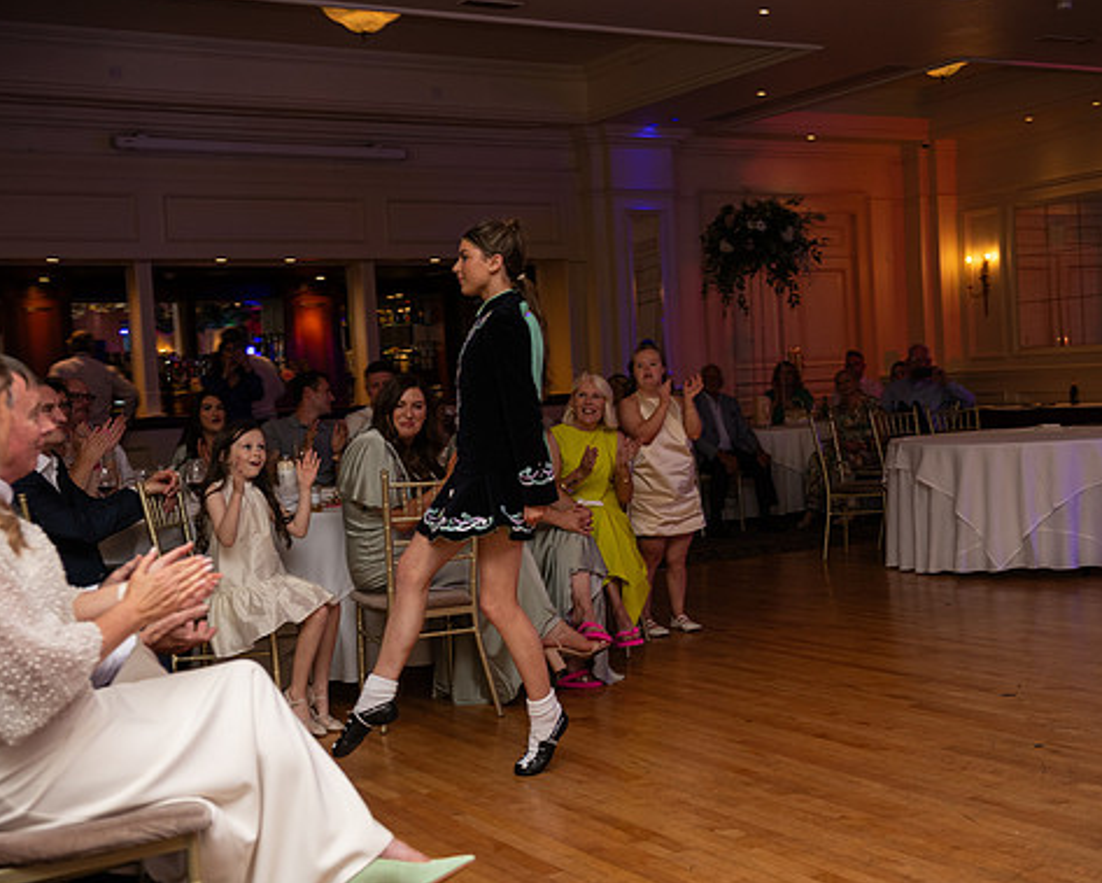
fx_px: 1501
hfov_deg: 40.3
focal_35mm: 46
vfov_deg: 32.8
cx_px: 573
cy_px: 442
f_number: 3.5
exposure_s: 1/160
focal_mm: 40
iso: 500
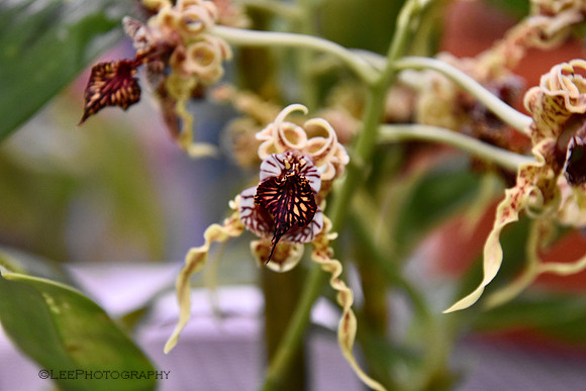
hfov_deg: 11.8
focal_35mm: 174
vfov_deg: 7.9
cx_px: 293
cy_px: 196
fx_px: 2833
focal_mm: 116
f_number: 5.6
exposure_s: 1/90
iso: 2200
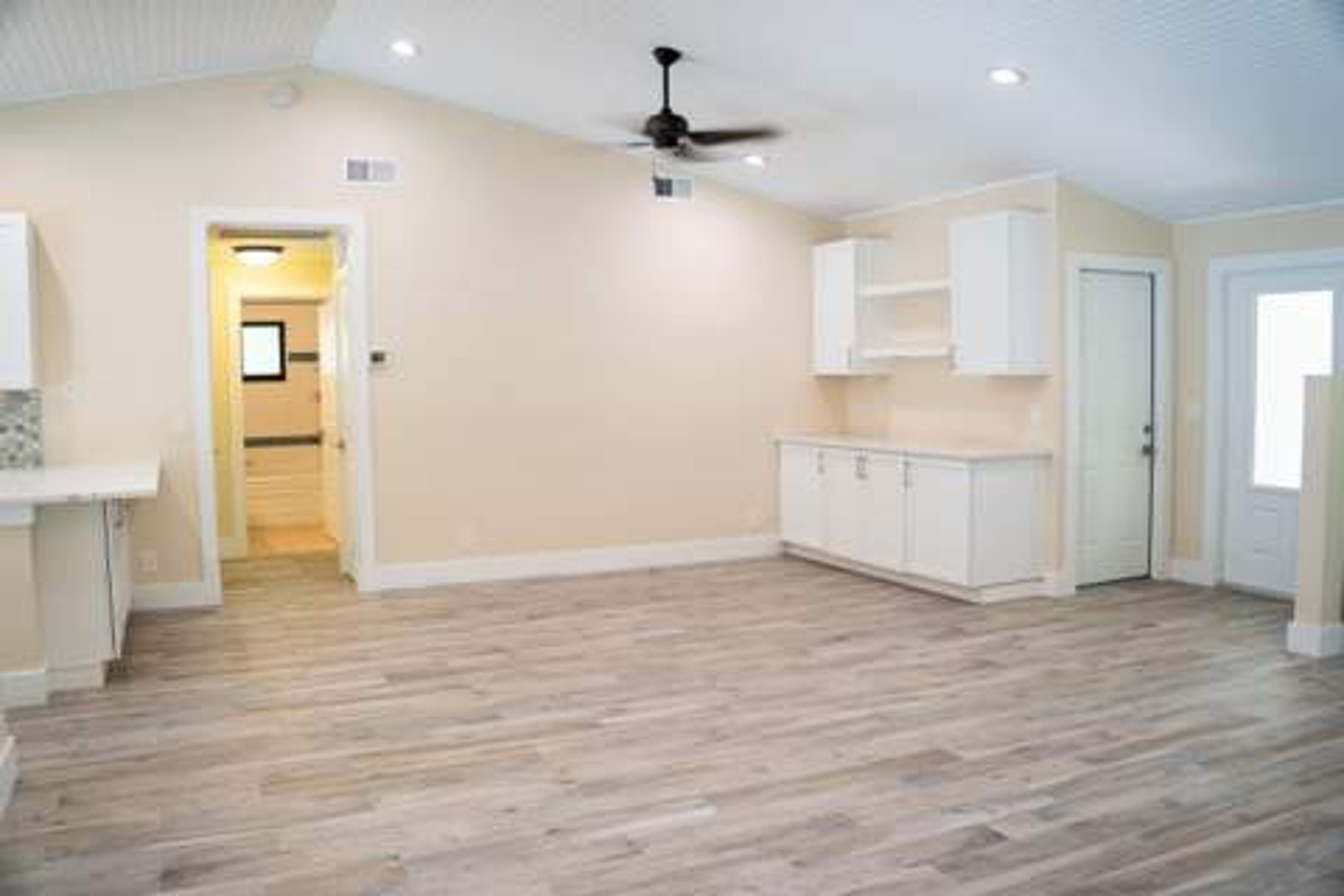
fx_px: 1064
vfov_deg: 45.7
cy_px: 448
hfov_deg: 64.6
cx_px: 672
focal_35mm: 28
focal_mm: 19
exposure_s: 1/20
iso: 100
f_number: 2.8
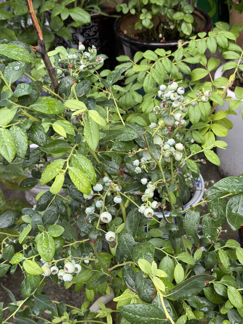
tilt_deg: -40.4
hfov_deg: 30.3
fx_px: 449
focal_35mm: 48
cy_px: 162
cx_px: 122
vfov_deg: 39.7
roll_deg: +4.1
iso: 64
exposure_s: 1/294
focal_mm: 6.76
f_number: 1.78
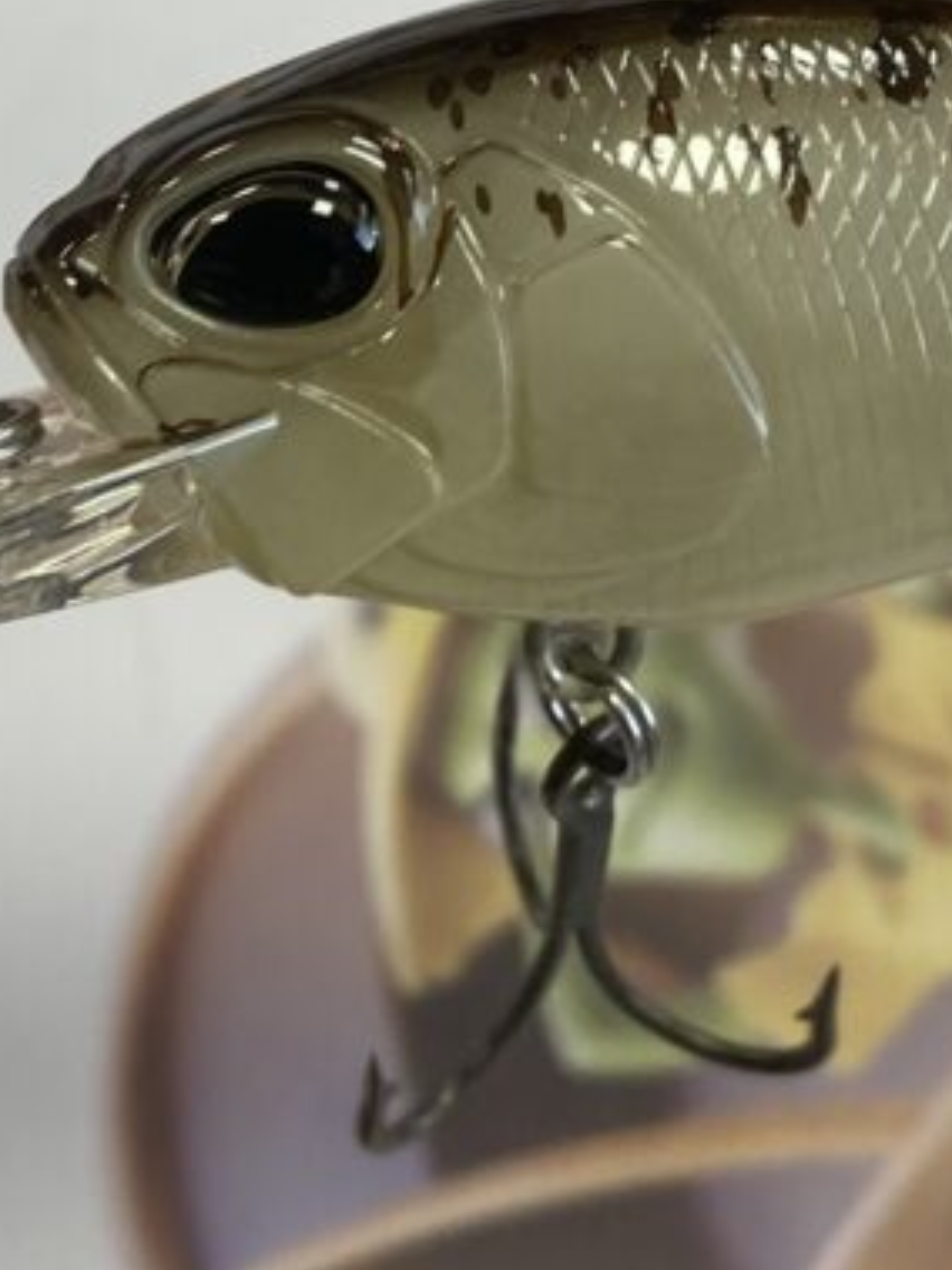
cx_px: 419
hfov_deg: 16.8
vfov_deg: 22.0
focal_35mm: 88
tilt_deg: -58.3
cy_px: 293
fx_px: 3229
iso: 100
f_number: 1.8
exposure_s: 1/120
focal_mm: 4.25
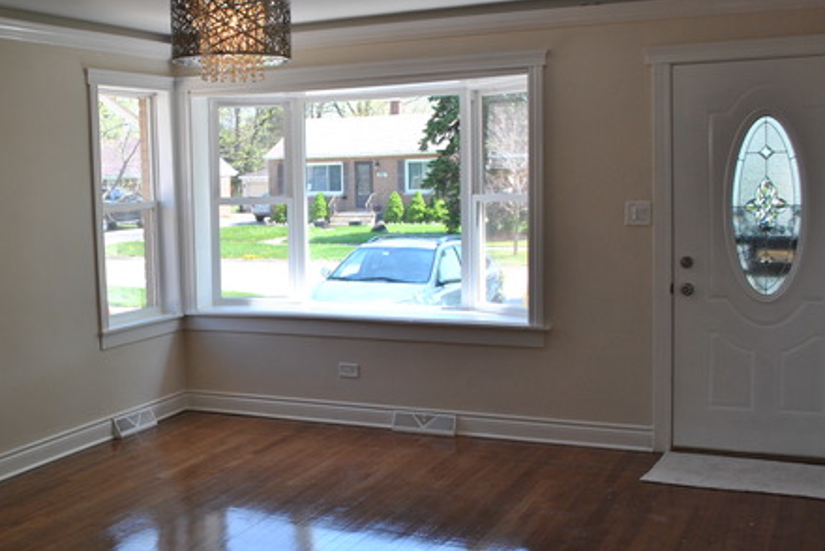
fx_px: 1101
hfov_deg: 40.4
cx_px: 248
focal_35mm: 48
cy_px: 268
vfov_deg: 28.1
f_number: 5.6
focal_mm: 22
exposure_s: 1/125
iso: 200
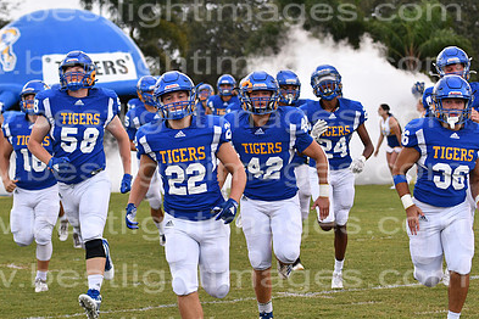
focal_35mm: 155
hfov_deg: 13.2
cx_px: 189
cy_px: 145
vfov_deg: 8.9
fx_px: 2062
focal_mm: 70
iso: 800
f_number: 3.2
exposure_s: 1/1000
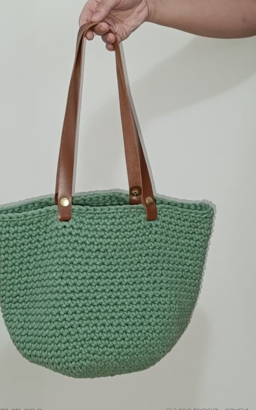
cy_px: 211
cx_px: 100
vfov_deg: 70.4
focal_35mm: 26
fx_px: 290
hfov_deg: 47.3
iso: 1250
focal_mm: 6.14
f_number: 1.6
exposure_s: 1/24
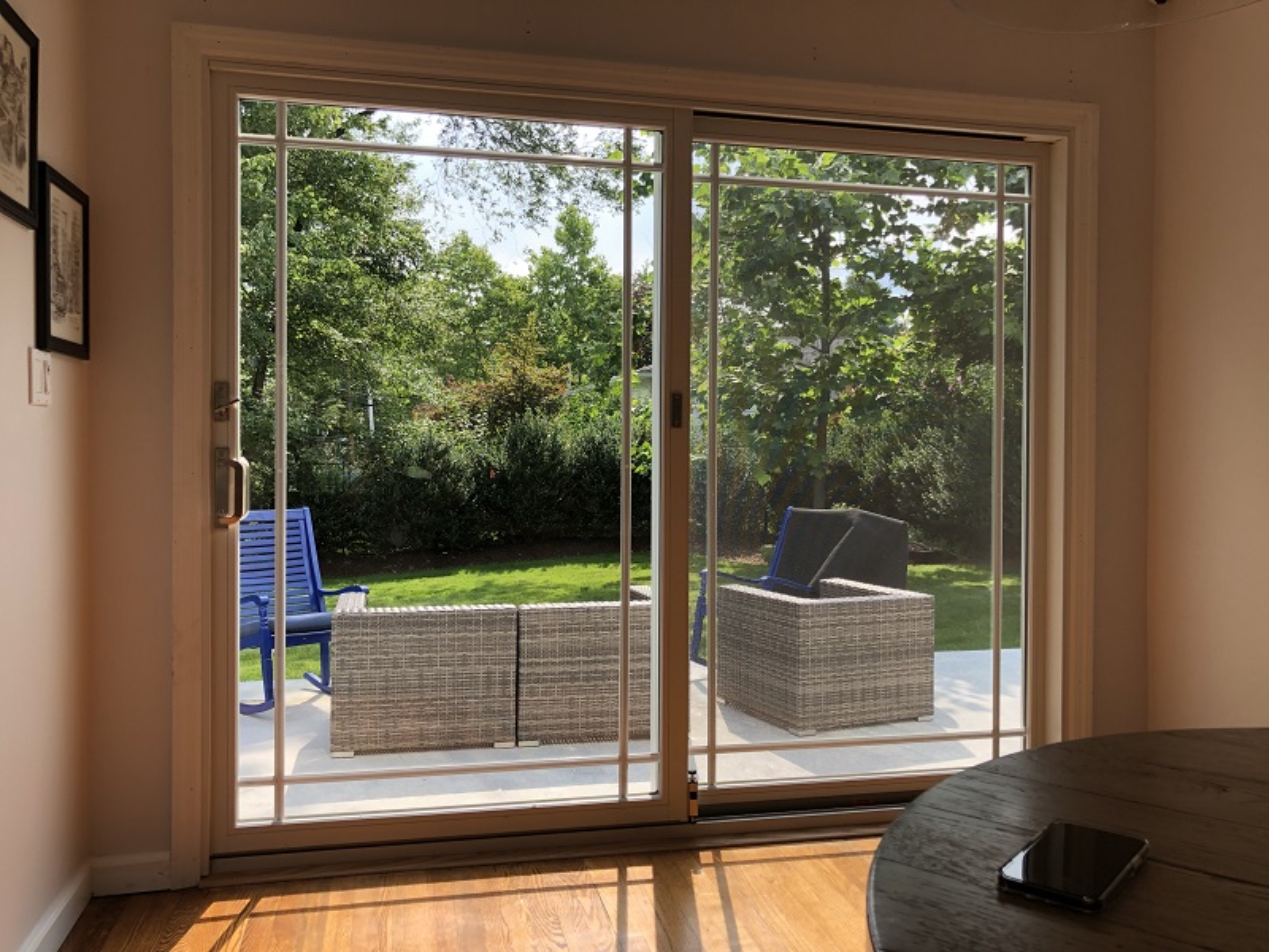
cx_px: 634
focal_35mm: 28
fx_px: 1026
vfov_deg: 49.7
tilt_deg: -1.6
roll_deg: +0.9
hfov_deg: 63.4
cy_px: 476
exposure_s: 1/259
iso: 20
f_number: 1.8
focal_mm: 3.99
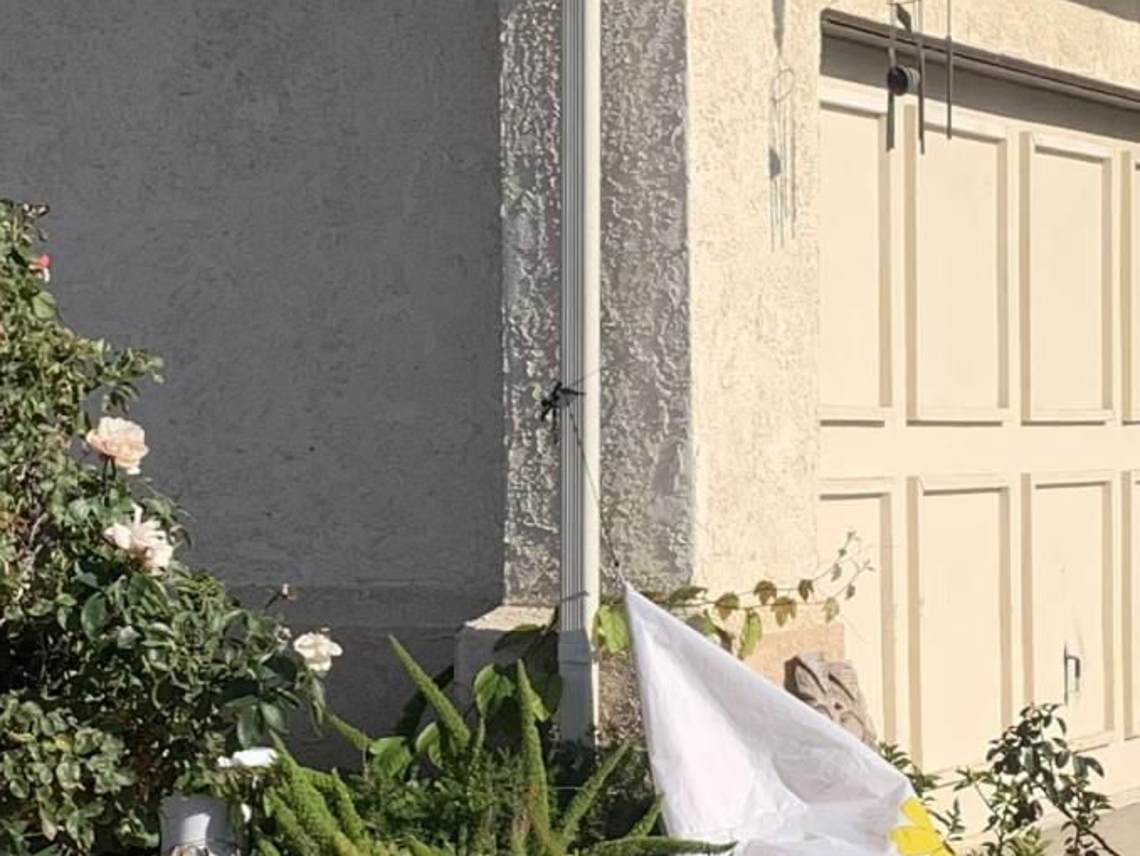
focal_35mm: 115
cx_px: 703
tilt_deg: -1.3
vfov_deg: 12.9
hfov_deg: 17.1
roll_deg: -0.3
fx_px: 3789
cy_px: 572
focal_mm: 4.25
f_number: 1.8
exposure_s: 1/1718
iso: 25
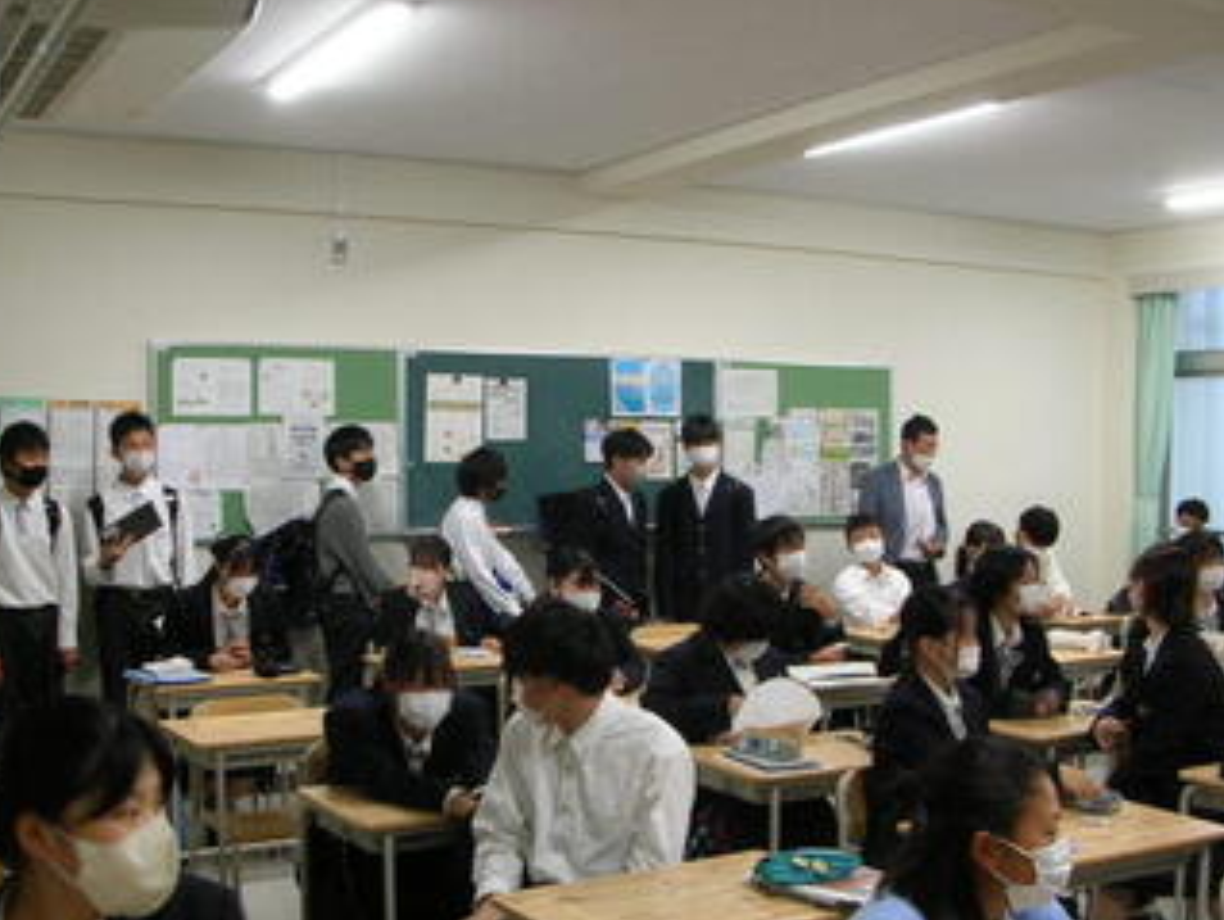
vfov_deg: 32.8
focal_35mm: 44
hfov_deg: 42.9
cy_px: 547
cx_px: 589
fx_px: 1557
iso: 50
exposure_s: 1/11
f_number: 2.8
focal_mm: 5.8
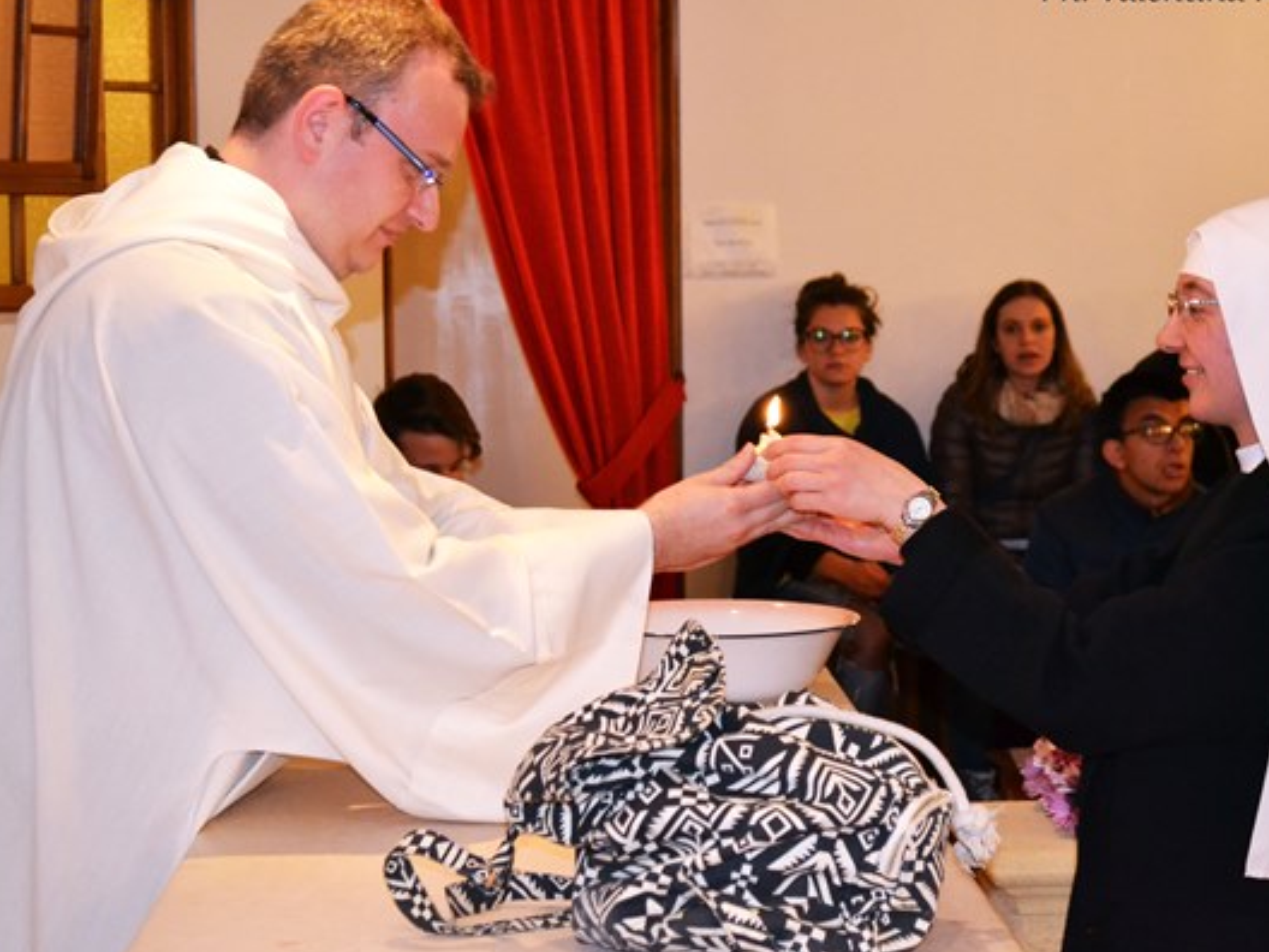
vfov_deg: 19.1
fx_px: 2823
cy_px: 453
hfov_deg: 25.3
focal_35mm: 77
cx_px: 726
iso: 3200
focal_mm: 44
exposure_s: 1/60
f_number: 5.3
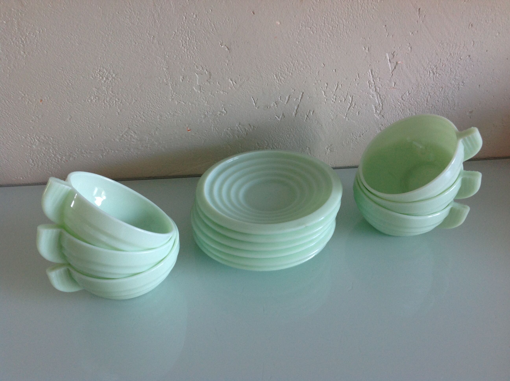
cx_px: 255
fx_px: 515
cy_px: 190
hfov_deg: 52.7
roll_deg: +0.5
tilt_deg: -36.3
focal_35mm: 35
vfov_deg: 40.6
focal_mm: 4.28
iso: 64
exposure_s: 1/15
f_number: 2.4
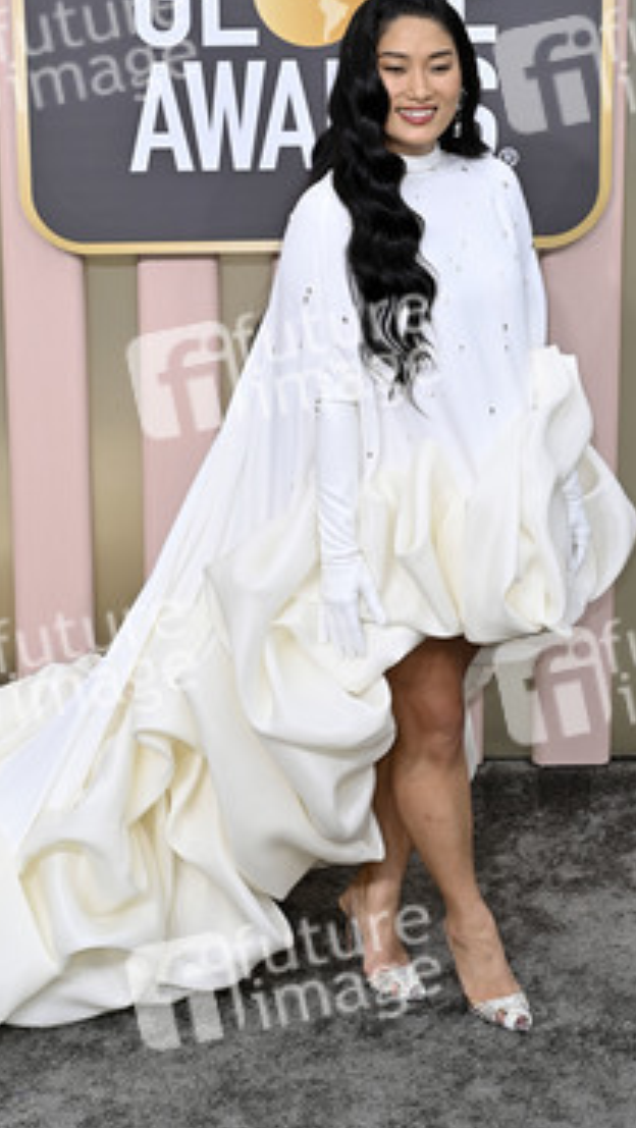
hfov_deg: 17.7
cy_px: 520
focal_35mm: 68
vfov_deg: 31.0
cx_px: 373
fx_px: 2035
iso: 320
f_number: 8
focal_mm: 60
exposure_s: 1/200
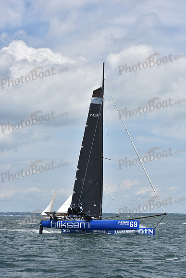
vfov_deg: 23.9
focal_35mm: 85
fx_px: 658
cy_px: 139
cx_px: 93
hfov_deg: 16.1
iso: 250
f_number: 8
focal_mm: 85
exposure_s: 1/1250
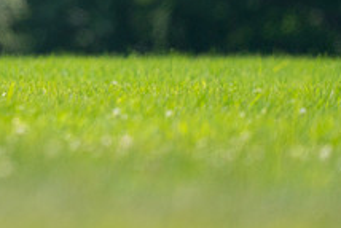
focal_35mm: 1627
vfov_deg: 0.8
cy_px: -57
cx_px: -105
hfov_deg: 1.3
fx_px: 15421
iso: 1600
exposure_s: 1/4000
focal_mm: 600
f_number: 6.3
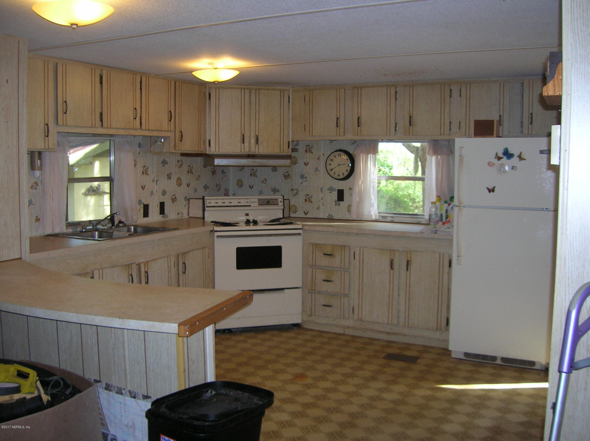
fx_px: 579
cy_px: 220
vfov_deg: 41.7
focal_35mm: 34
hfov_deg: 54.0
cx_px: 295
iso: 93
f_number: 2.9
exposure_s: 1/60.1
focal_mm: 5.7
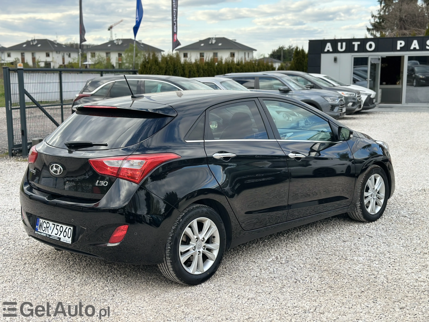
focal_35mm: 48
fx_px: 595
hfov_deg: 39.7
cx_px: 214
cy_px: 161
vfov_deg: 30.3
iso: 80
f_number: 1.78
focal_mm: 6.86
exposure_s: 1/919
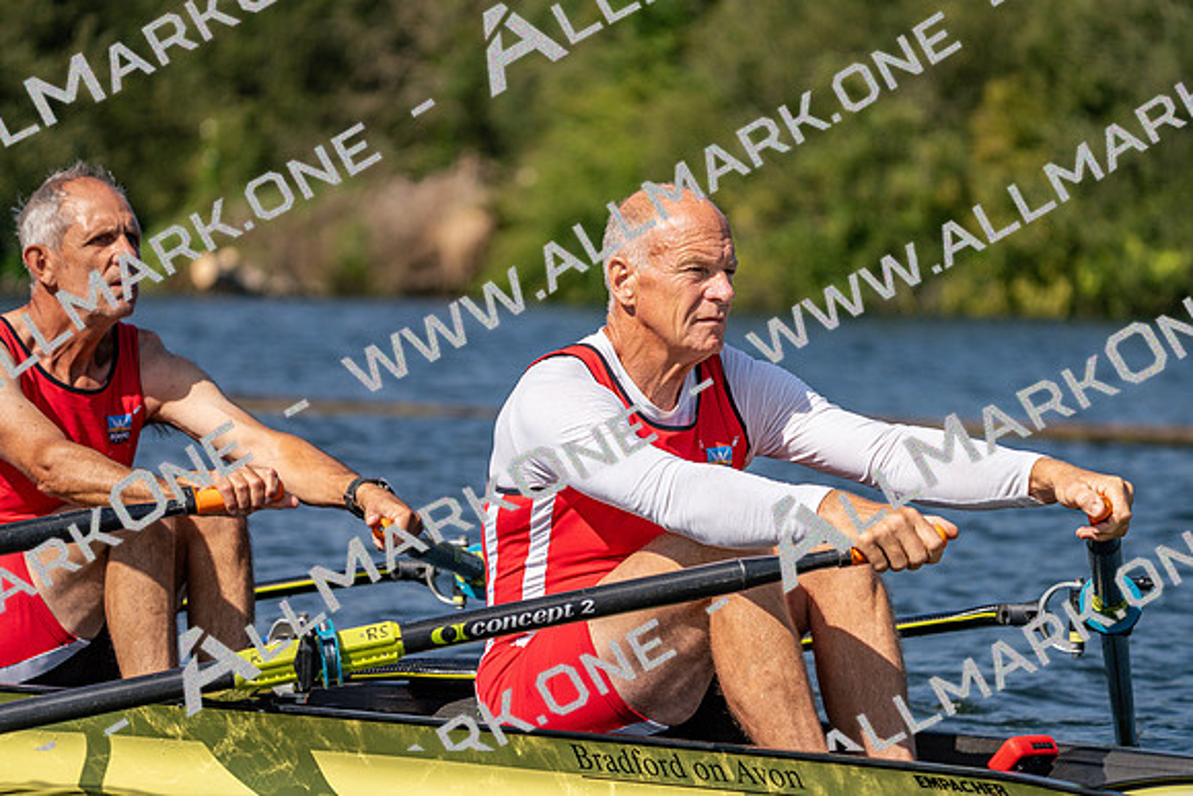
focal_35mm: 209
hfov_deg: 9.8
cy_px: 398
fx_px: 6927
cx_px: 596
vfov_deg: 6.6
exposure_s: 1/2000
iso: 200
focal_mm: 209
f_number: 5.6
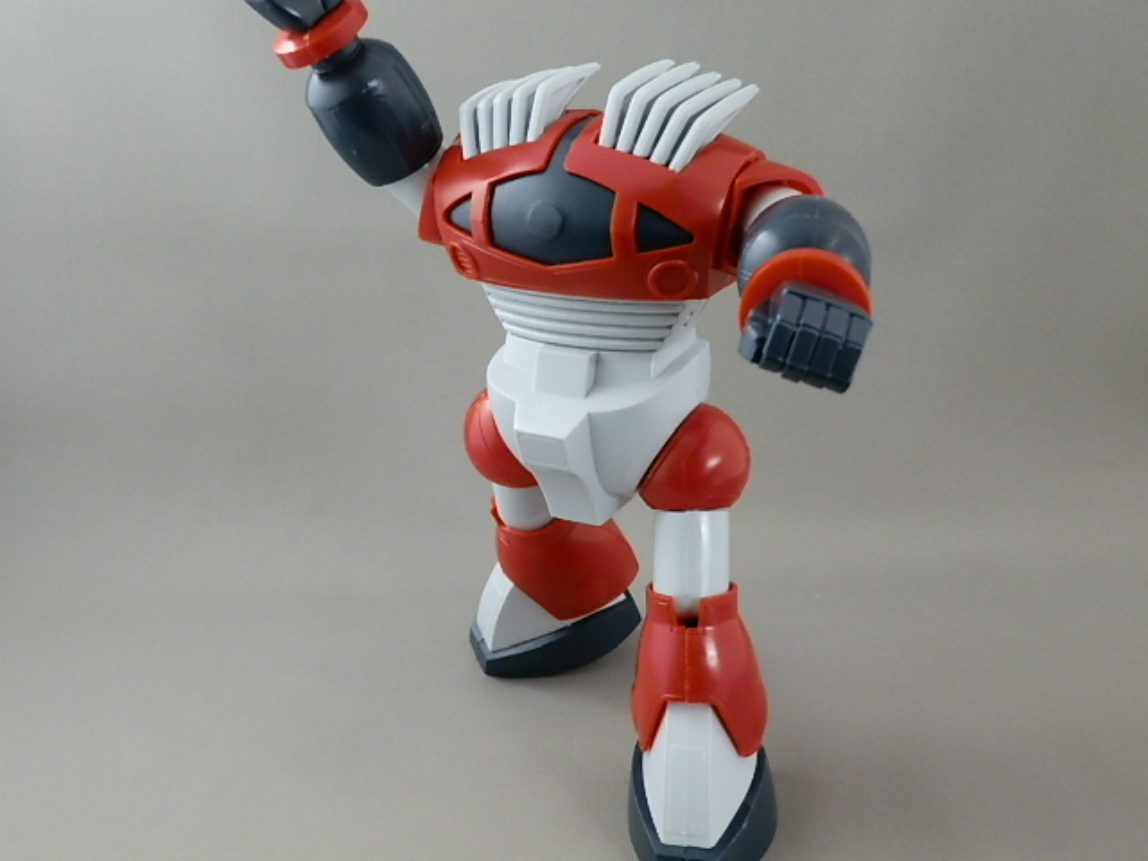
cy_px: 430
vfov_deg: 41.8
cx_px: 574
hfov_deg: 54.0
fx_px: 1128
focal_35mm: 34
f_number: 3.5
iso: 200
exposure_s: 1/8
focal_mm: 6.17
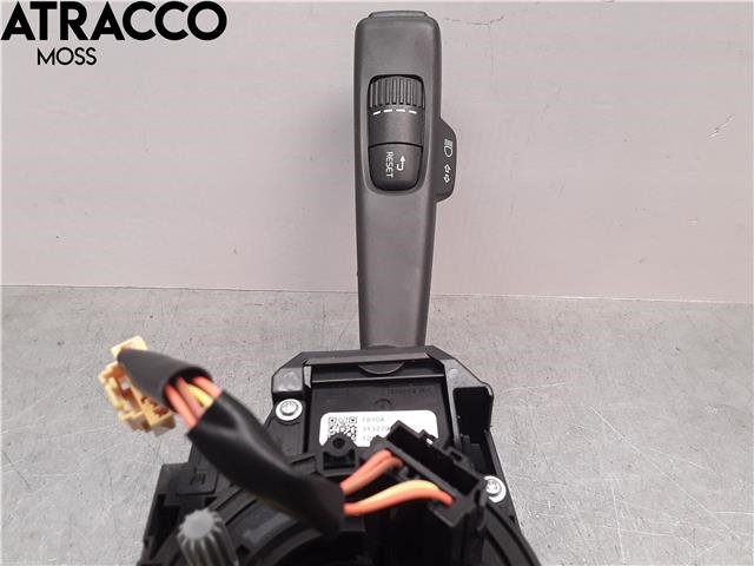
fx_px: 610
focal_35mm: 28
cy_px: 283
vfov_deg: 49.7
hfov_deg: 63.4
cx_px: 377
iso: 40
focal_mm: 2.91
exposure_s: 1/50
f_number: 1.9
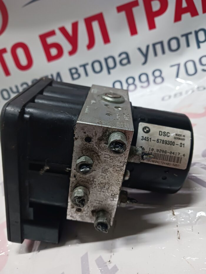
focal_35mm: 27
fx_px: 214
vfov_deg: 65.3
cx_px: 103
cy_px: 137
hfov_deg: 51.4
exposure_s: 1/25
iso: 500
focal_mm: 4
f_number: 1.8
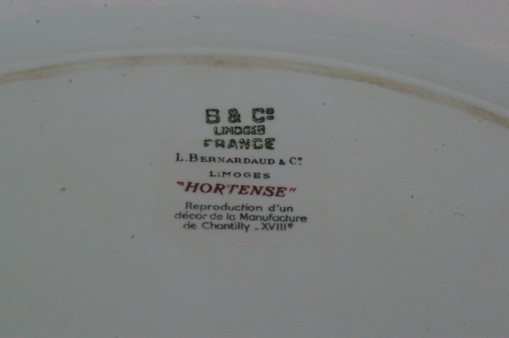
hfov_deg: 49.6
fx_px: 551
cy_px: 169
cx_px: 254
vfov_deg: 34.1
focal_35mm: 39
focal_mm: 26
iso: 1600
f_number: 11
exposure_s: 1/1000
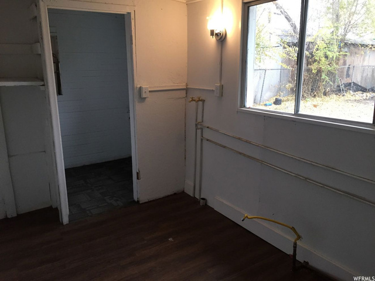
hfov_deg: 61.7
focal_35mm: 29
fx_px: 314
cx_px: 188
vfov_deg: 48.2
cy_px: 140
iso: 50
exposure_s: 1/30
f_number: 2.2
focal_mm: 4.15
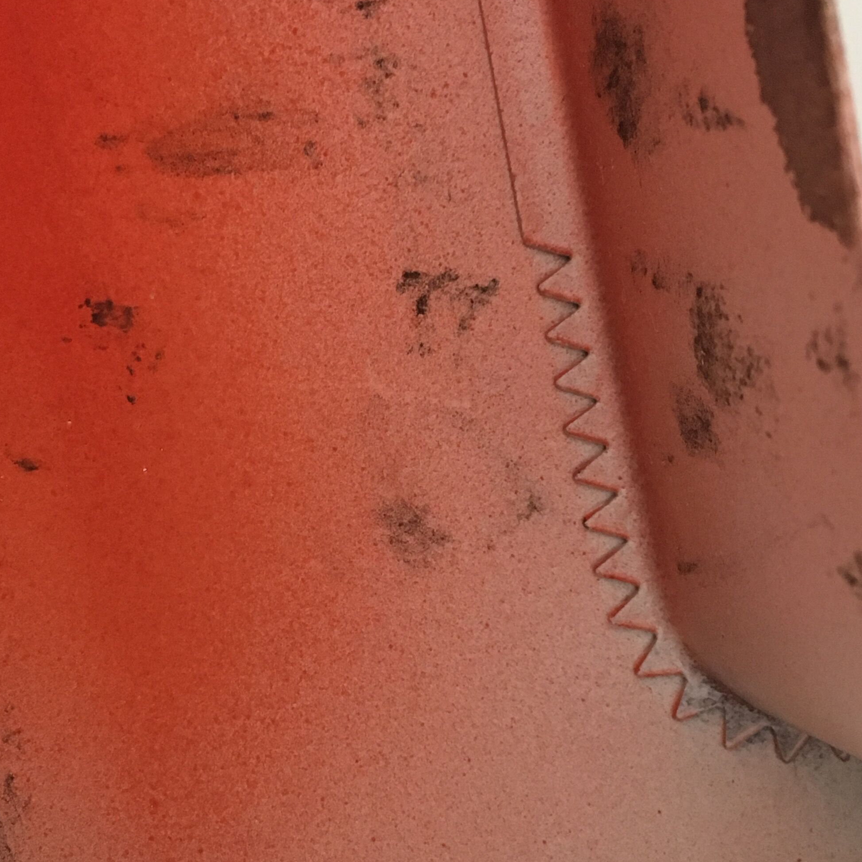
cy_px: 404
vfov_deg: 32.2
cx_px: 336
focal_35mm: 53
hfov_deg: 32.1
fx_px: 1493
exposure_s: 1/33
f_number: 2.2
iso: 200
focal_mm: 4.15
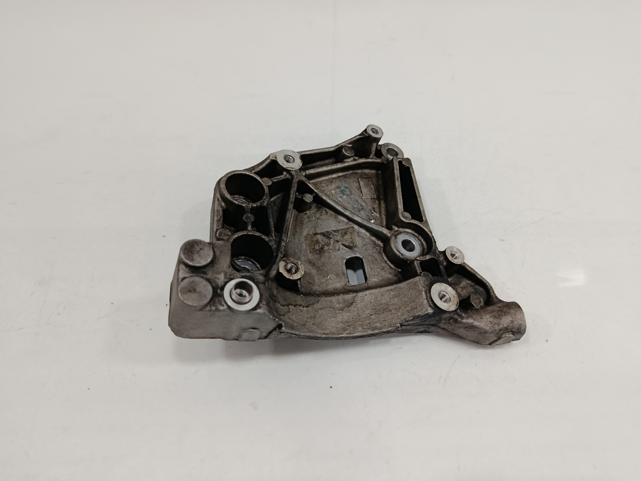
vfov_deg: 56.8
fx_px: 444
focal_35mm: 24
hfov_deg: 71.6
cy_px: 240
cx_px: 320
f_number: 1.7
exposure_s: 1/100
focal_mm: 5.24
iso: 846
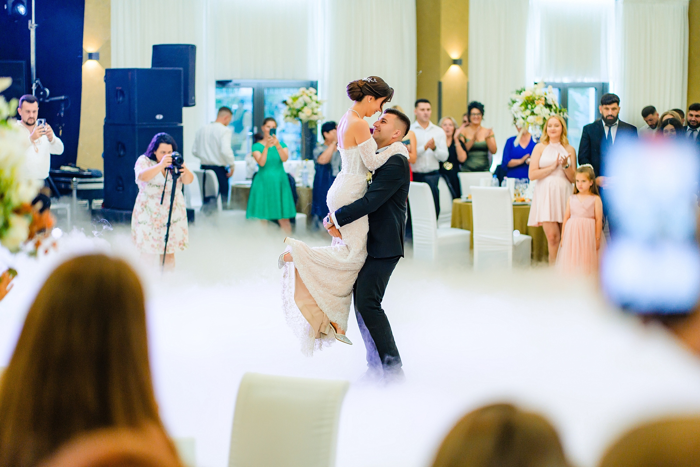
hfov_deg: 23.9
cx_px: 350
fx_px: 1653
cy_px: 234
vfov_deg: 16.1
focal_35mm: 85
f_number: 1.8
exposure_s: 1/250
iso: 1000
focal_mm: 85
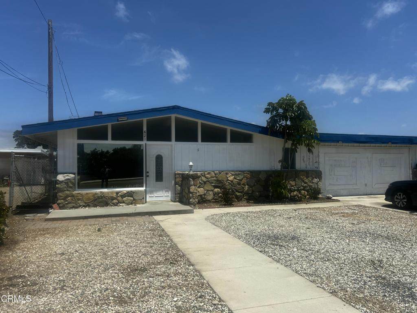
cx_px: 208
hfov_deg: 67.3
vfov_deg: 53.1
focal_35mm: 26
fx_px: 313
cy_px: 156
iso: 50
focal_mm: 5.7
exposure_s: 1/7463
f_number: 1.5
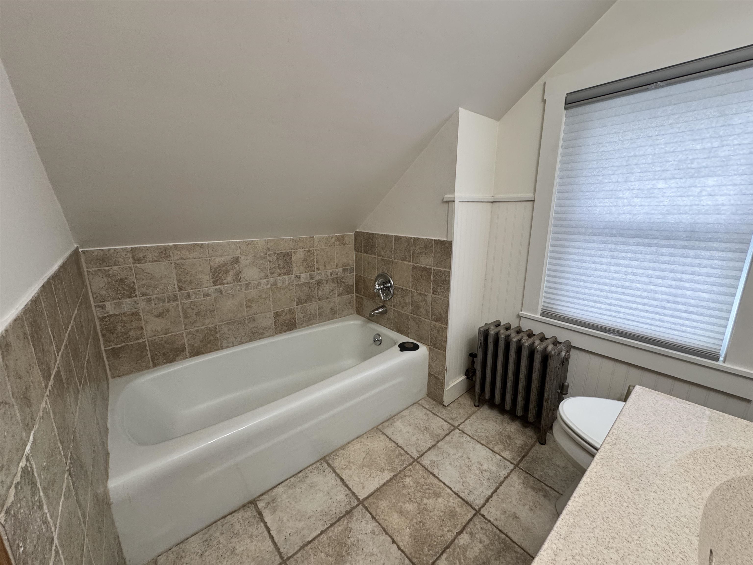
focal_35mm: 14
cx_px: 376
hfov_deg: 102.1
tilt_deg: -14.0
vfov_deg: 85.7
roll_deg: -0.5
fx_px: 305
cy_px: 282
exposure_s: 1/120
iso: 160
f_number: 2.2
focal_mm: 2.22
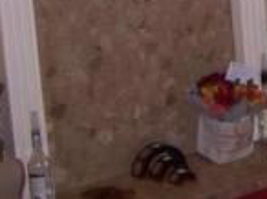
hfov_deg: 12.6
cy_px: -81
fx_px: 1109
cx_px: 473
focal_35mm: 144
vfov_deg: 10.0
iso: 200
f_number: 2.8
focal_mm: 5.85
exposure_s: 1/30
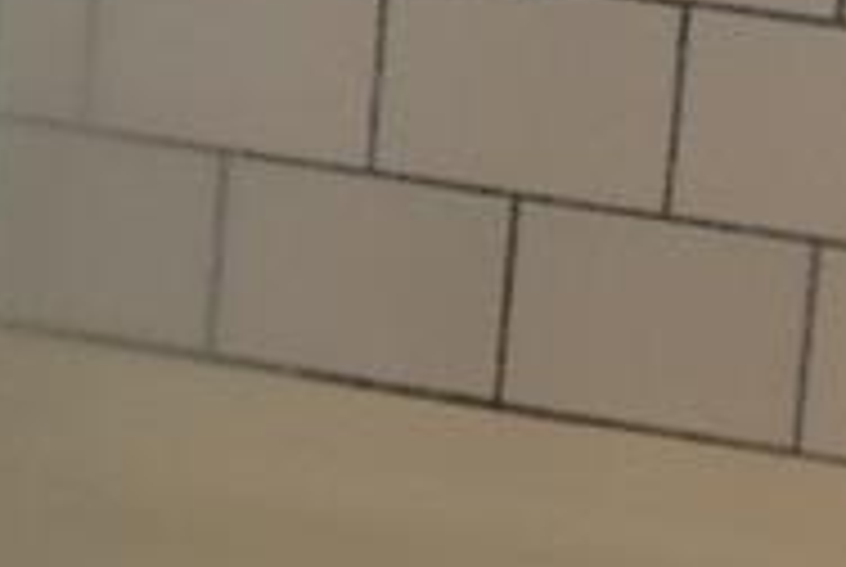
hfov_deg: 8.9
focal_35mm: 215
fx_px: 5060
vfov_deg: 6.2
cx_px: -968
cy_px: -554
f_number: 5
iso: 800
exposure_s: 1/100
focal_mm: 18
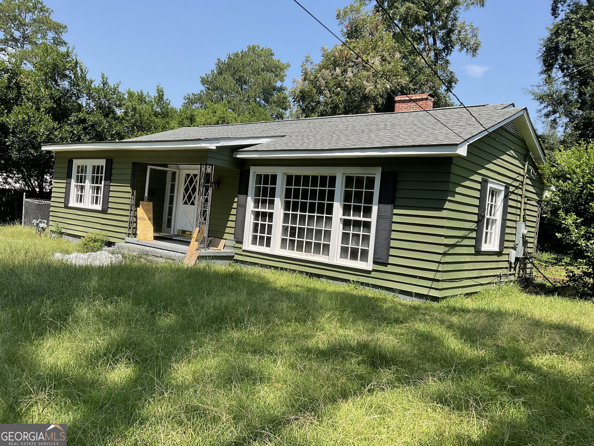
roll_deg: -6.5
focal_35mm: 29
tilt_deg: +1.3
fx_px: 498
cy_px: 223
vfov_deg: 48.2
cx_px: 297
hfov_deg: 61.7
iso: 16
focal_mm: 3
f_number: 1.8
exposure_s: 1/1035
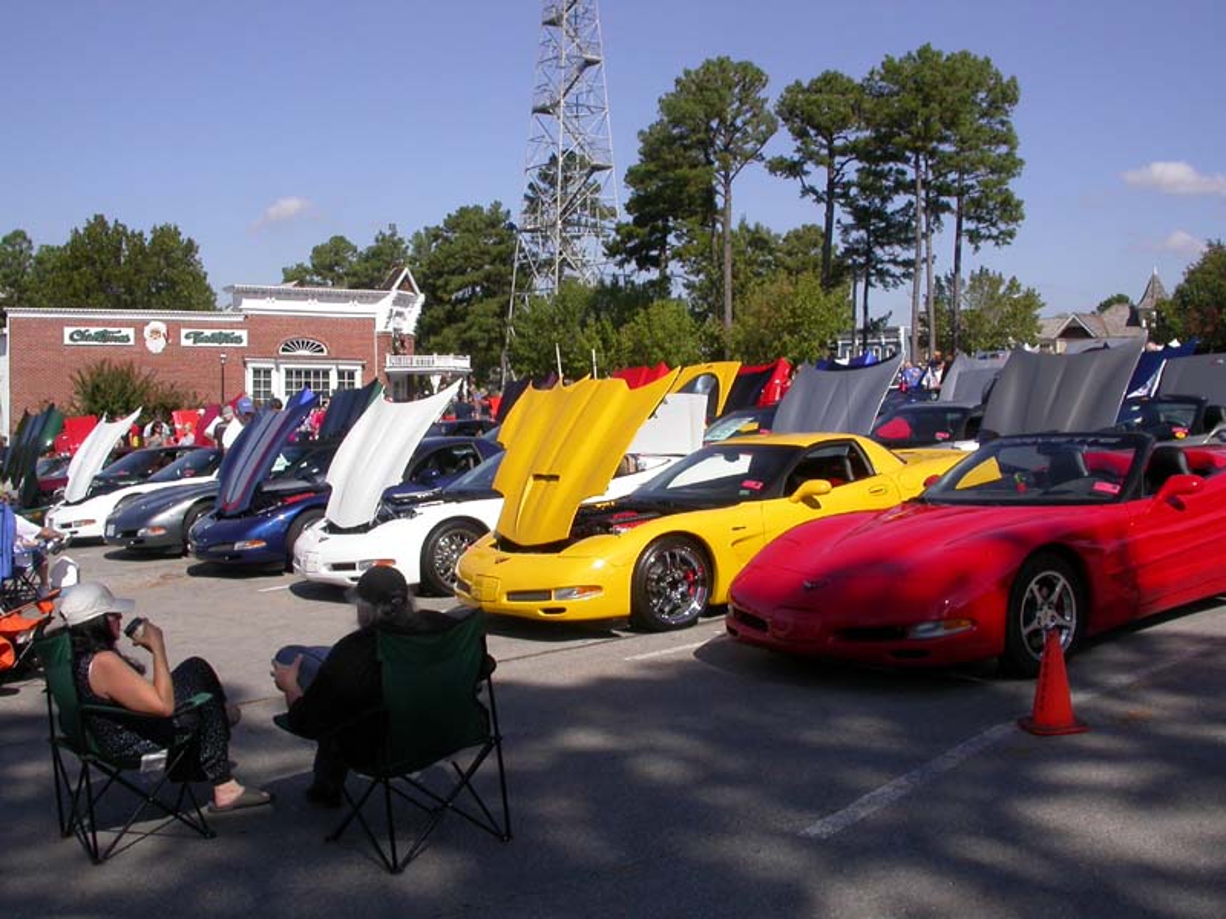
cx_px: 613
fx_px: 1346
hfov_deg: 49.0
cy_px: 460
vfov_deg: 37.7
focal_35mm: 38
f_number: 7.5
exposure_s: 1/394
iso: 100
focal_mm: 7.85
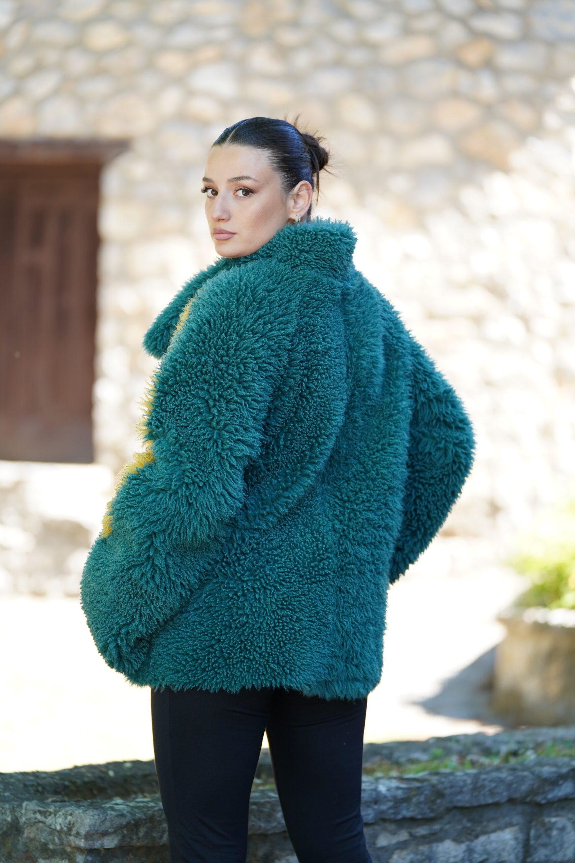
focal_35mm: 117
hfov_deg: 11.7
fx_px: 2803
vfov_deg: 17.5
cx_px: 288
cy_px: 432
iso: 320
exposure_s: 1/320
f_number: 2.8
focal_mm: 117
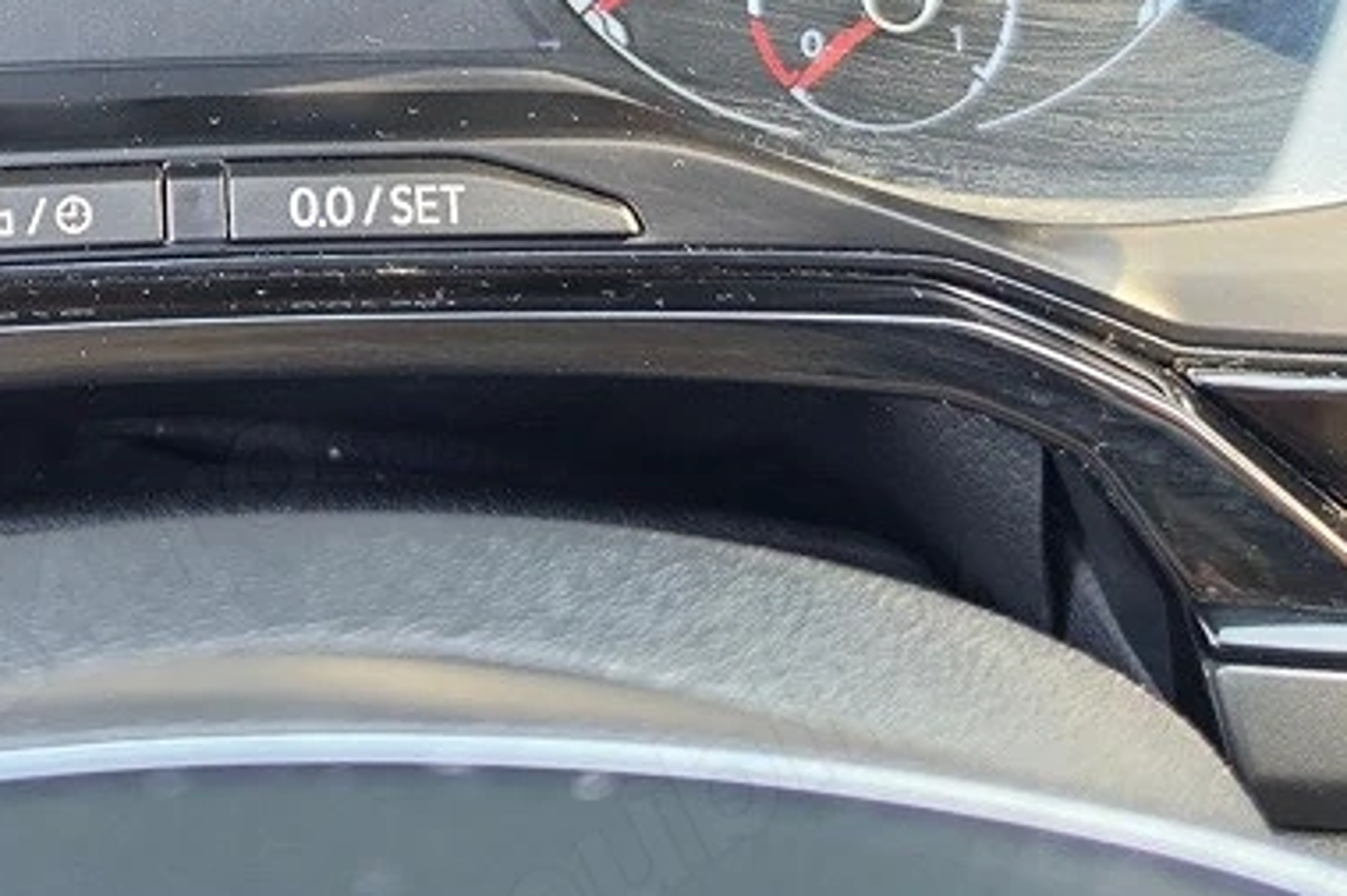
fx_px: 2356
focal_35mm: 63
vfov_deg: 20.1
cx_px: 174
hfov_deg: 30.7
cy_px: -195
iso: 125
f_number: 1.4
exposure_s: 1/100
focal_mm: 6.5
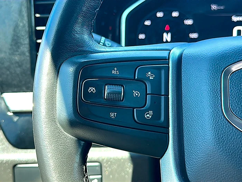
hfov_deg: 43.9
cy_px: 91
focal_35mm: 43
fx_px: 301
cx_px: 121
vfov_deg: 33.6
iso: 100
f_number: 1.78
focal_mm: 6.86
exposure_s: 1/83
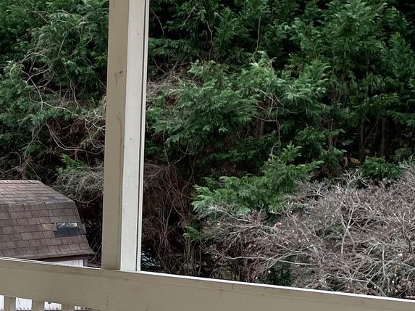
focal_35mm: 93
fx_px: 1114
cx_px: -41
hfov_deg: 20.2
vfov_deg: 15.6
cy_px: 296
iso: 32
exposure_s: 1/296
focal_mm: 4.2
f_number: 1.6
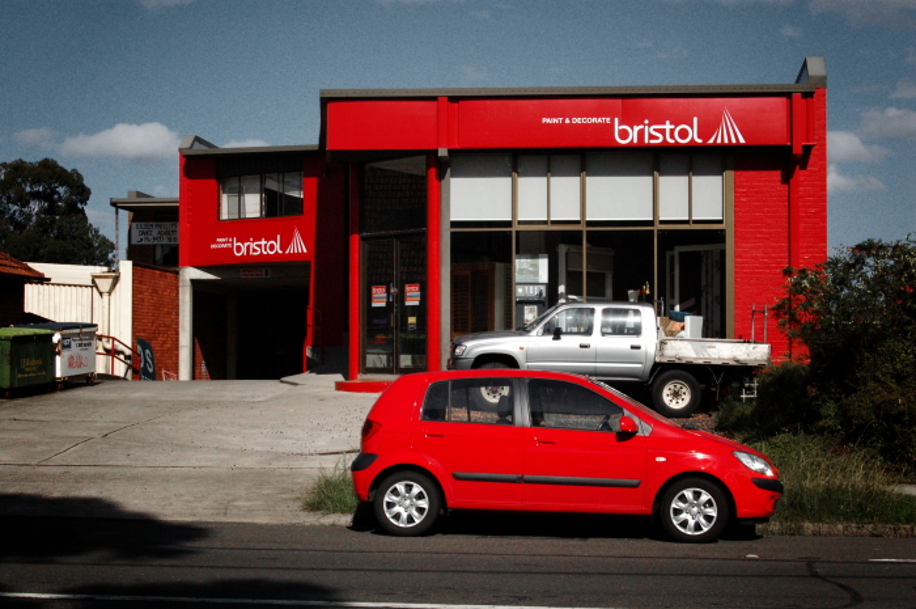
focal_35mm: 63
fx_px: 1601
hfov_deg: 31.9
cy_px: 304
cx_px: 458
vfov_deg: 21.5
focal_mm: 42
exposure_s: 1/1250
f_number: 18
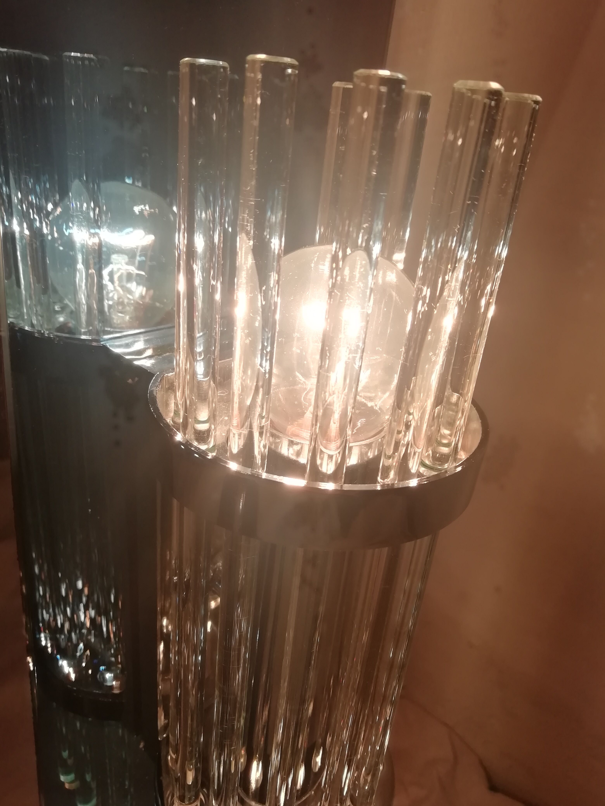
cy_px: 403
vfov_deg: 67.3
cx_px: 302
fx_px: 606
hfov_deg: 53.1
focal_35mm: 26
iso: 50
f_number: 2.2
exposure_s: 1/439
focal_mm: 3.46
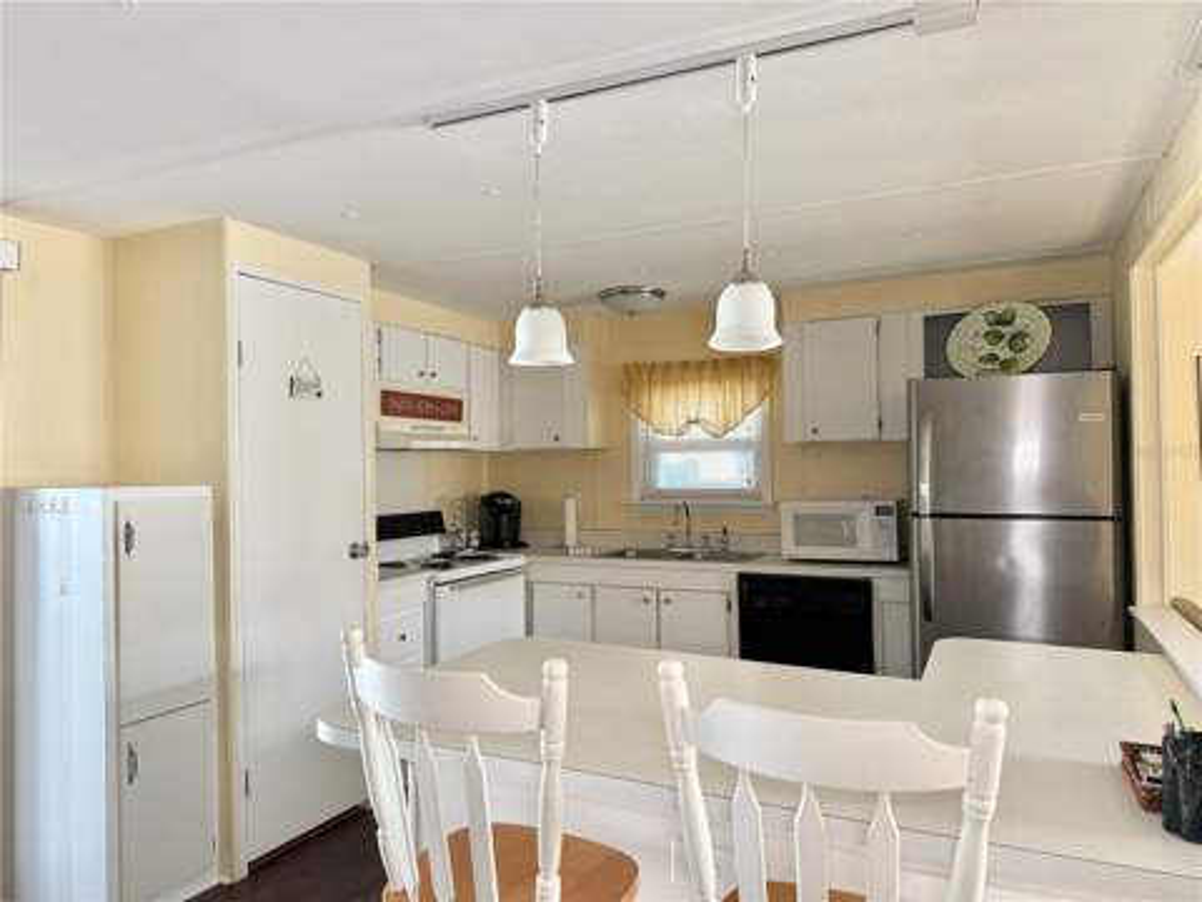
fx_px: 833
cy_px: 451
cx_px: 601
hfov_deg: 71.6
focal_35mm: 24
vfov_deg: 56.8
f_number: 1.78
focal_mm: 6.76
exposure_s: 1/131
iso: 200
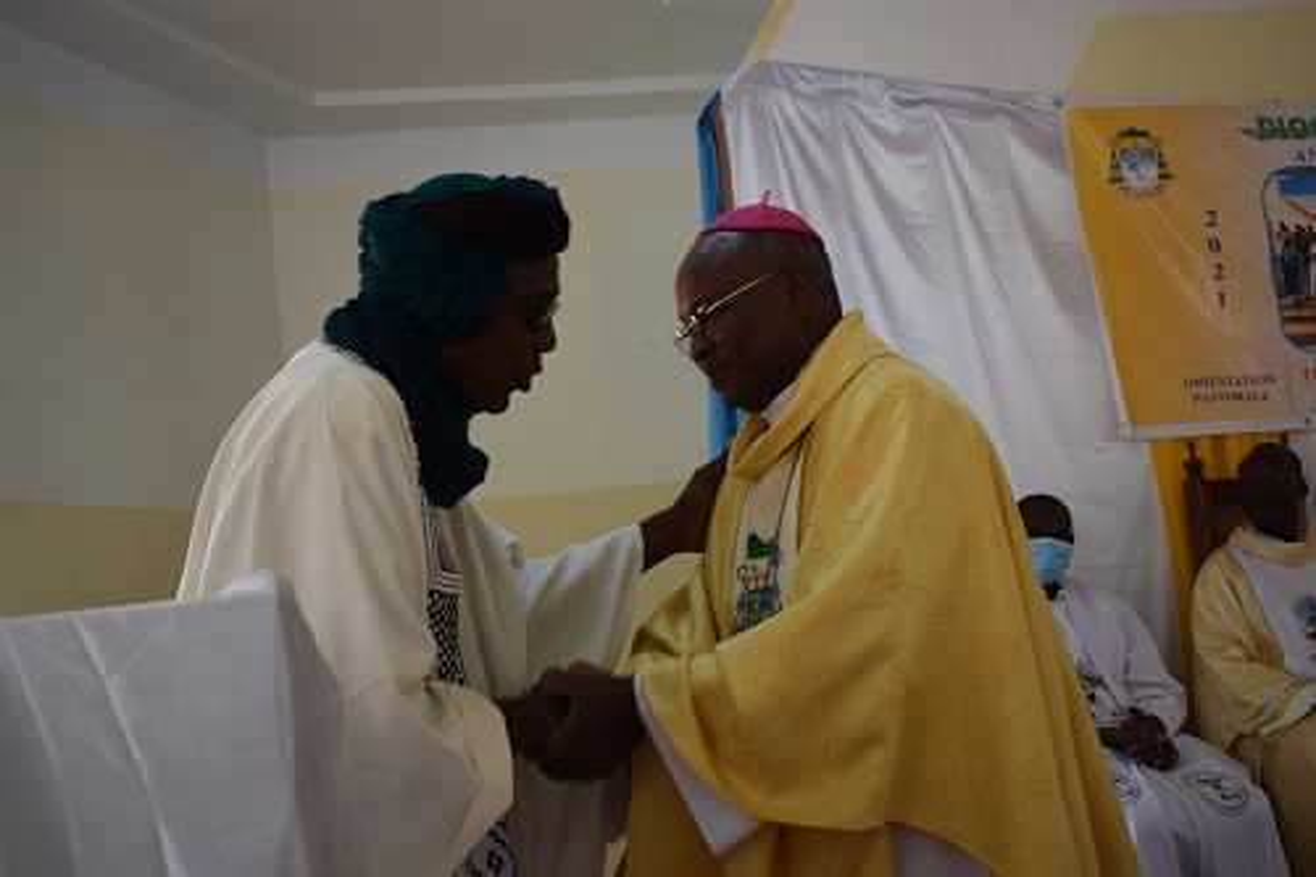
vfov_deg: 29.8
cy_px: 438
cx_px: 658
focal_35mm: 45
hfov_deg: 43.6
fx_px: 1644
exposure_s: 1/80
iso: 400
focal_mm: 30
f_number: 4.2
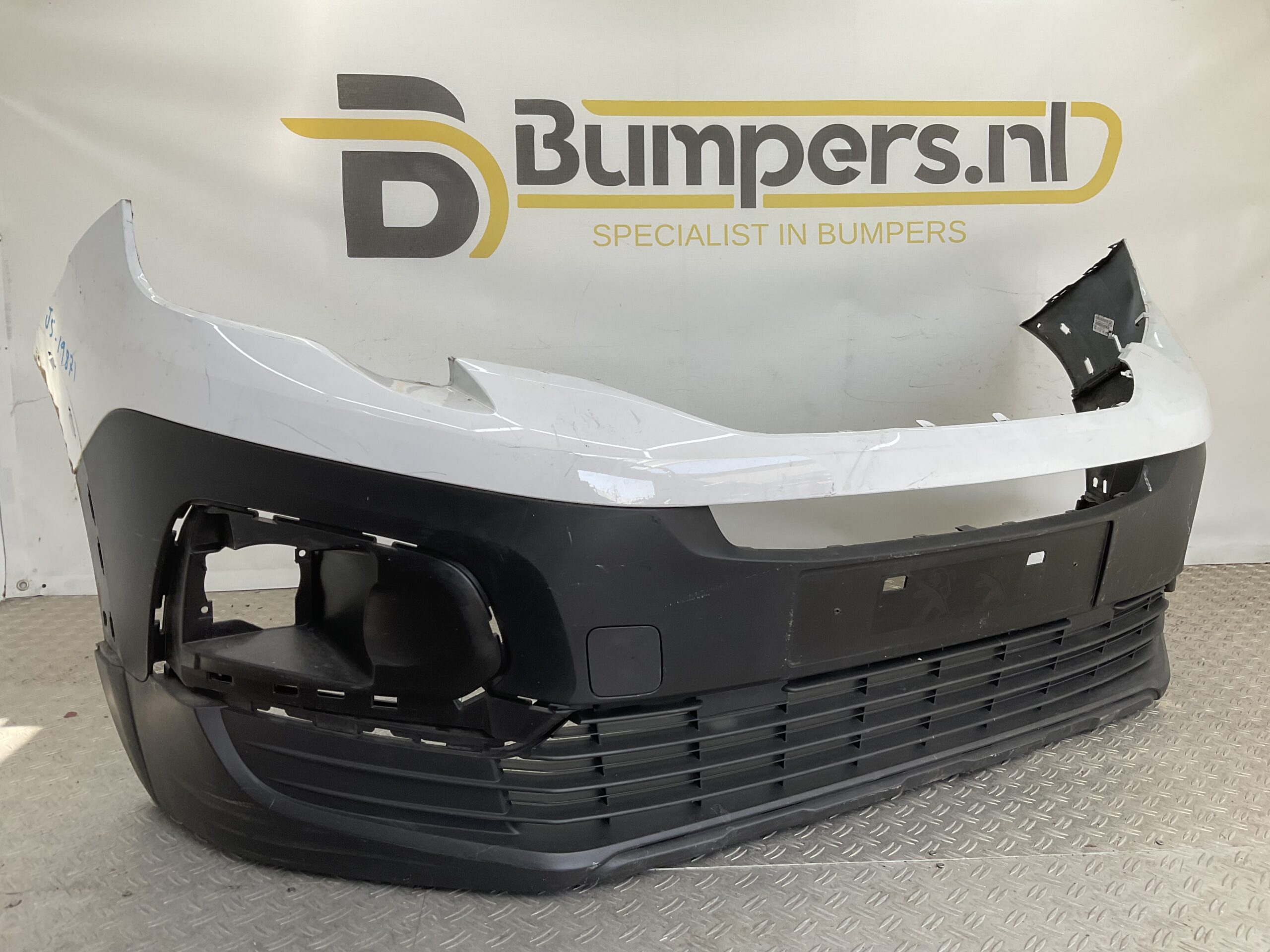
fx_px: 1064
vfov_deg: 48.2
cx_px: 635
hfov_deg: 61.7
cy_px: 476
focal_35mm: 29
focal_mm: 3
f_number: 1.8
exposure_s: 1/211
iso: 16
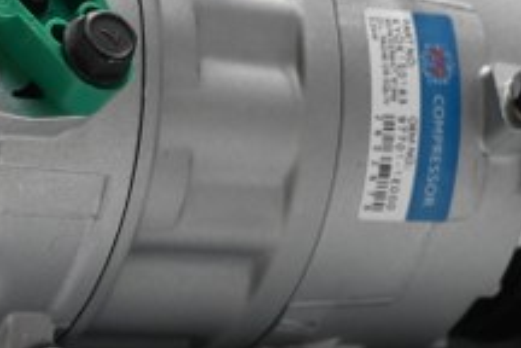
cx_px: 203
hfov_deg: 11.2
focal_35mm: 183
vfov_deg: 7.5
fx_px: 2648
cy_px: 24
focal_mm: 44
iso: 1600
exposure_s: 1/80
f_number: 6
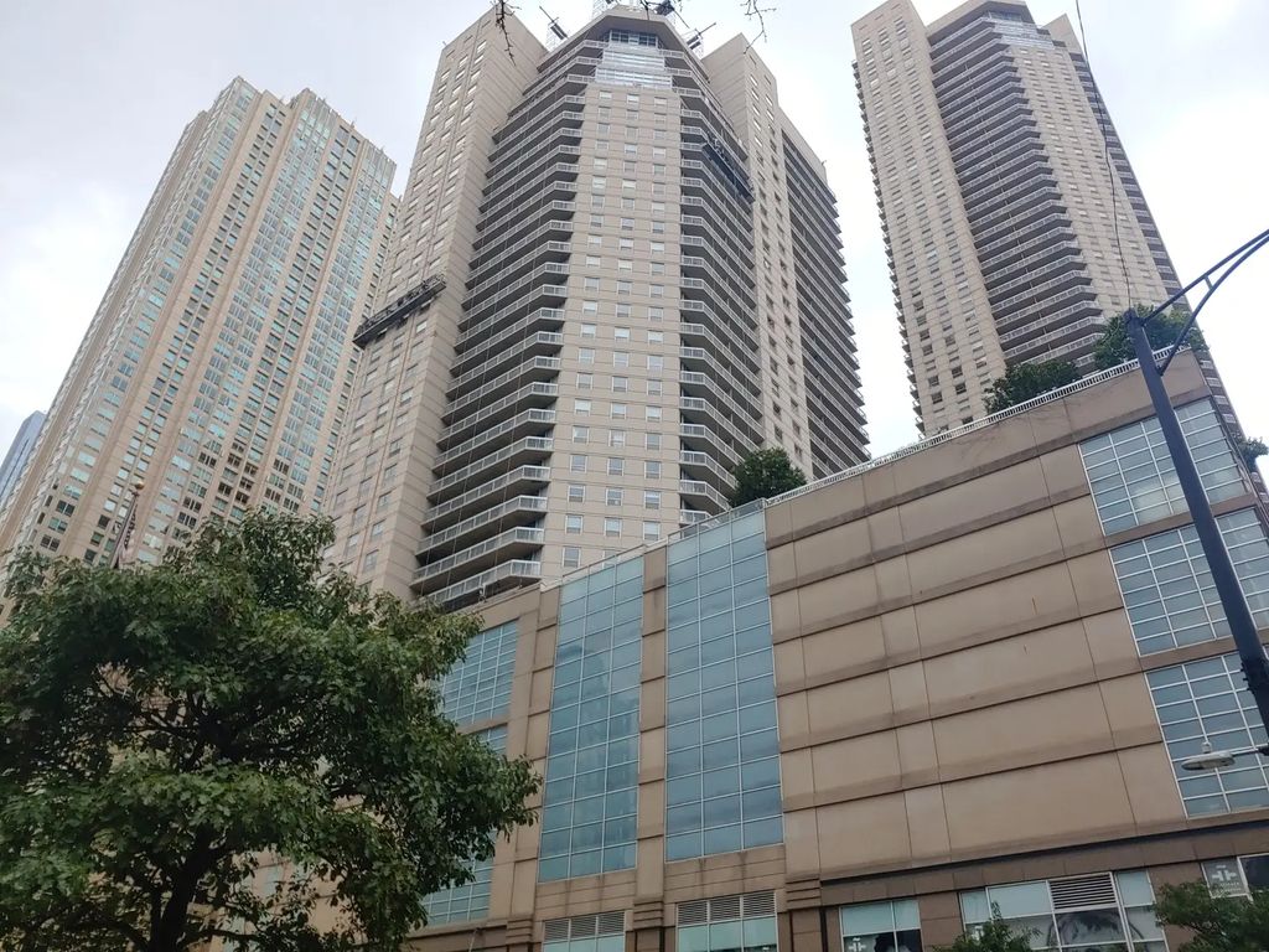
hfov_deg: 69.4
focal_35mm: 25
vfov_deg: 54.9
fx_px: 916
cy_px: 476
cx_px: 634
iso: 50
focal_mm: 4.23
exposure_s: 1/1099
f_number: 1.5
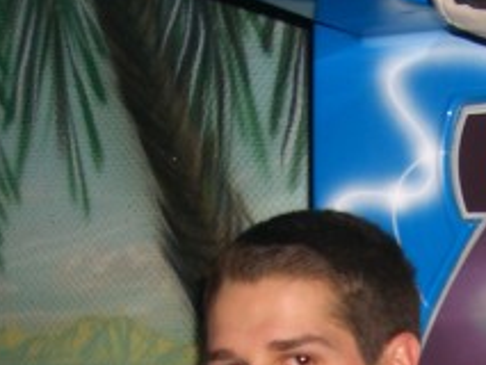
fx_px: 1503
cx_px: 465
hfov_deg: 18.0
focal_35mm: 107
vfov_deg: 13.3
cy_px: 488
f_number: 2.8
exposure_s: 1/60
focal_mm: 7.9
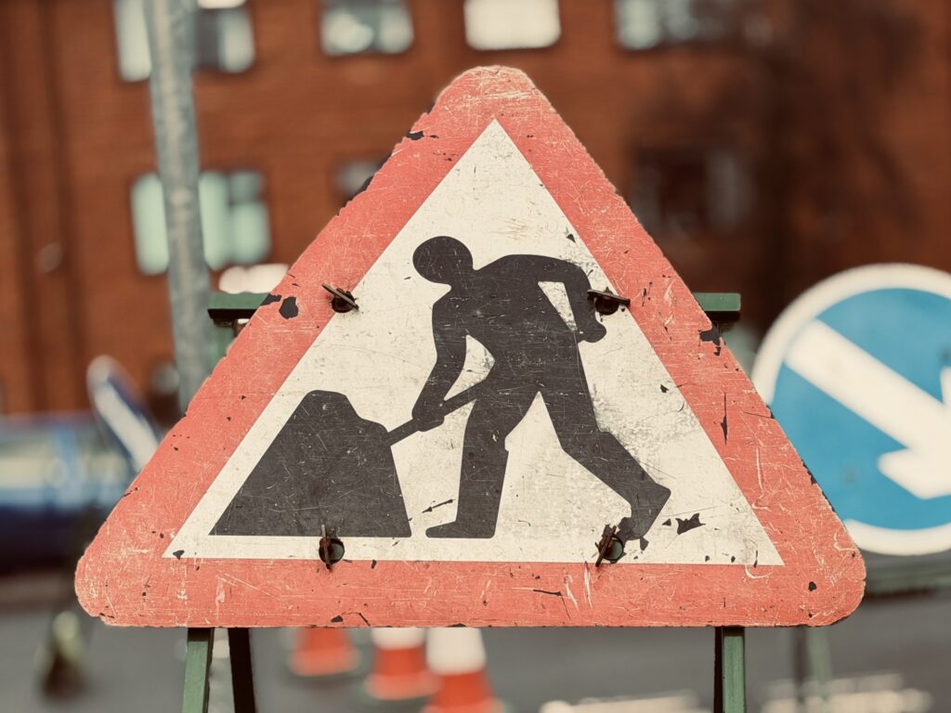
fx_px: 1319
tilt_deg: -2.8
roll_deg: +4.6
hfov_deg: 39.7
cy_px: 356
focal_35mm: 48
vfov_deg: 30.3
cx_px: 476
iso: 64
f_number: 1.78
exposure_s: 1/455
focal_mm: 6.76
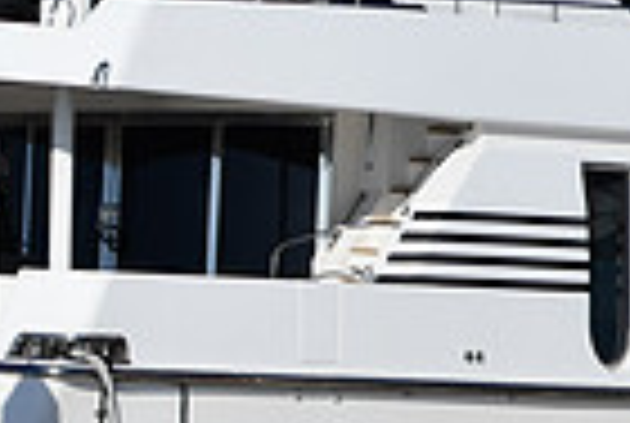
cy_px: 547
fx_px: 14661
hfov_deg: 2.5
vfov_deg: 1.7
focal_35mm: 836
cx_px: -554
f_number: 7.1
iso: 200
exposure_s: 1/1600
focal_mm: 135
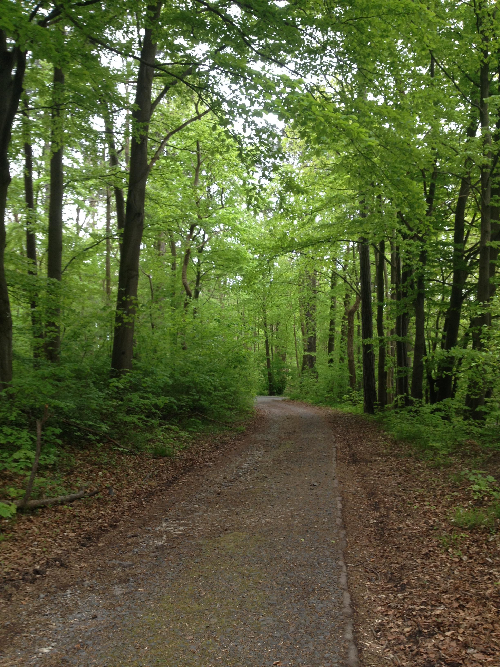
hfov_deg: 40.7
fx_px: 674
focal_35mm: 35
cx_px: 250
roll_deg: +0.3
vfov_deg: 52.6
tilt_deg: +2.9
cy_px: 334
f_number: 2.4
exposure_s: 1/30
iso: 50
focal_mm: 4.28
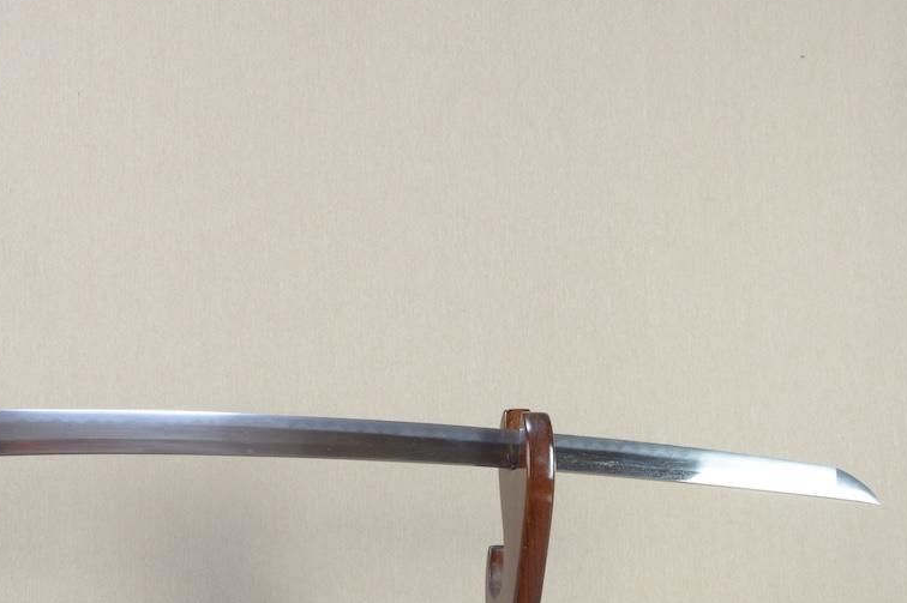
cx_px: 188
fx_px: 1259
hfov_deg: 38.2
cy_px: 463
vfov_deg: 26.6
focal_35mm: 50
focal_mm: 18
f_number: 11
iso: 400
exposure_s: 1/1.6
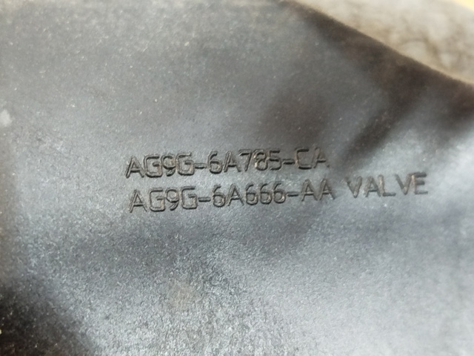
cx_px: 237
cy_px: 178
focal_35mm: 72
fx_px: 986
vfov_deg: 20.4
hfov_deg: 27.0
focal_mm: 5.31
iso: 640
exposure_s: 1/17
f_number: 1.7
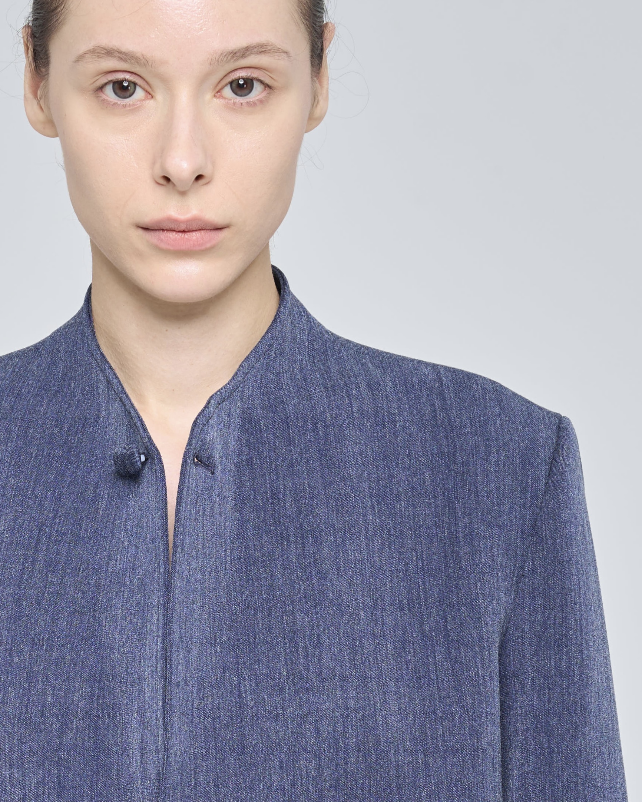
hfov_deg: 6.9
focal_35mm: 225
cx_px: 166
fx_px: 5342
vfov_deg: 8.5
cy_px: 838
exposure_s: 1/125
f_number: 8
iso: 200
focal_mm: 85
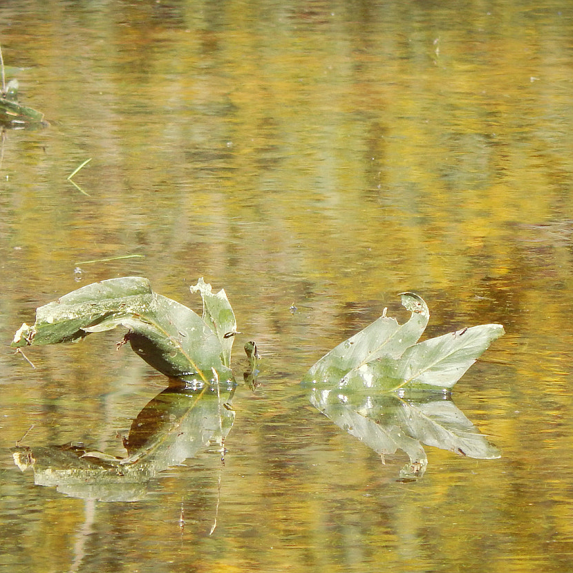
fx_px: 21574
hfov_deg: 1.5
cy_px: 331
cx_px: 265
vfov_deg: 1.5
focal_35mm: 1152
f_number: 5.8
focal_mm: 120
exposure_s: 1/200
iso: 125
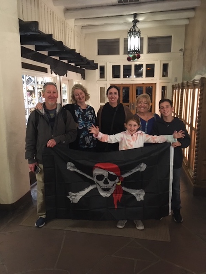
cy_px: 137
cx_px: 103
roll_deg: +0.4
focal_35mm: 29
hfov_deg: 48.2
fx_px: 230
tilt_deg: -11.8
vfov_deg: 61.7
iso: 320
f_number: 2.2
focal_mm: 4.15
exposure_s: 1/15
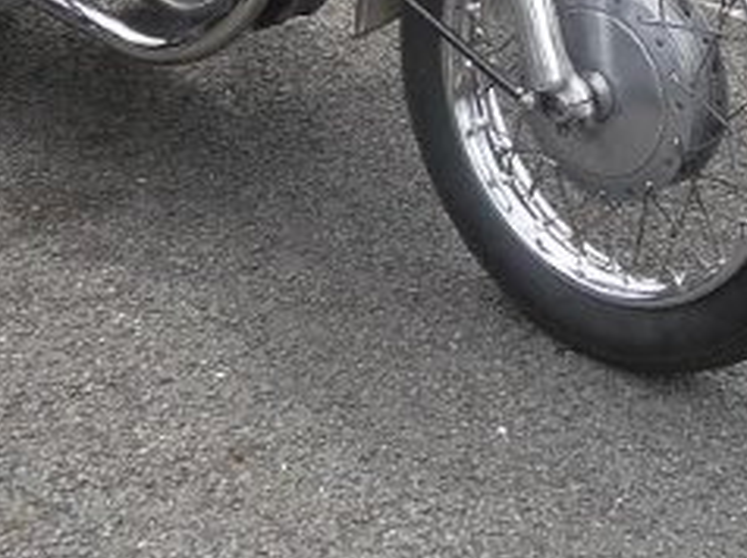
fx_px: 2177
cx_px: 581
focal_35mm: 101
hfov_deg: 19.3
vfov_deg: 13.5
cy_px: -345
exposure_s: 1/320
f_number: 3.4
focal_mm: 5
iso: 100
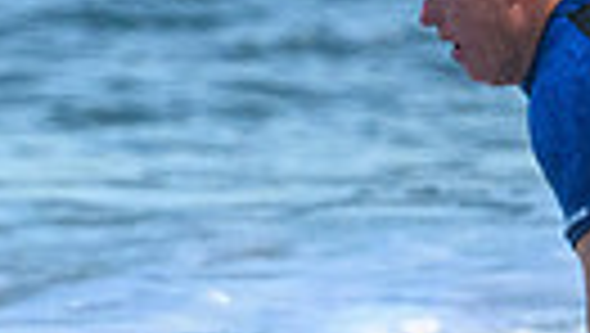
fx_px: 42863
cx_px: 72
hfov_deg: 0.8
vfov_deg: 0.4
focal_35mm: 2737
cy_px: 484
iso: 4000
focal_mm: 590
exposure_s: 1/2000
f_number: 11
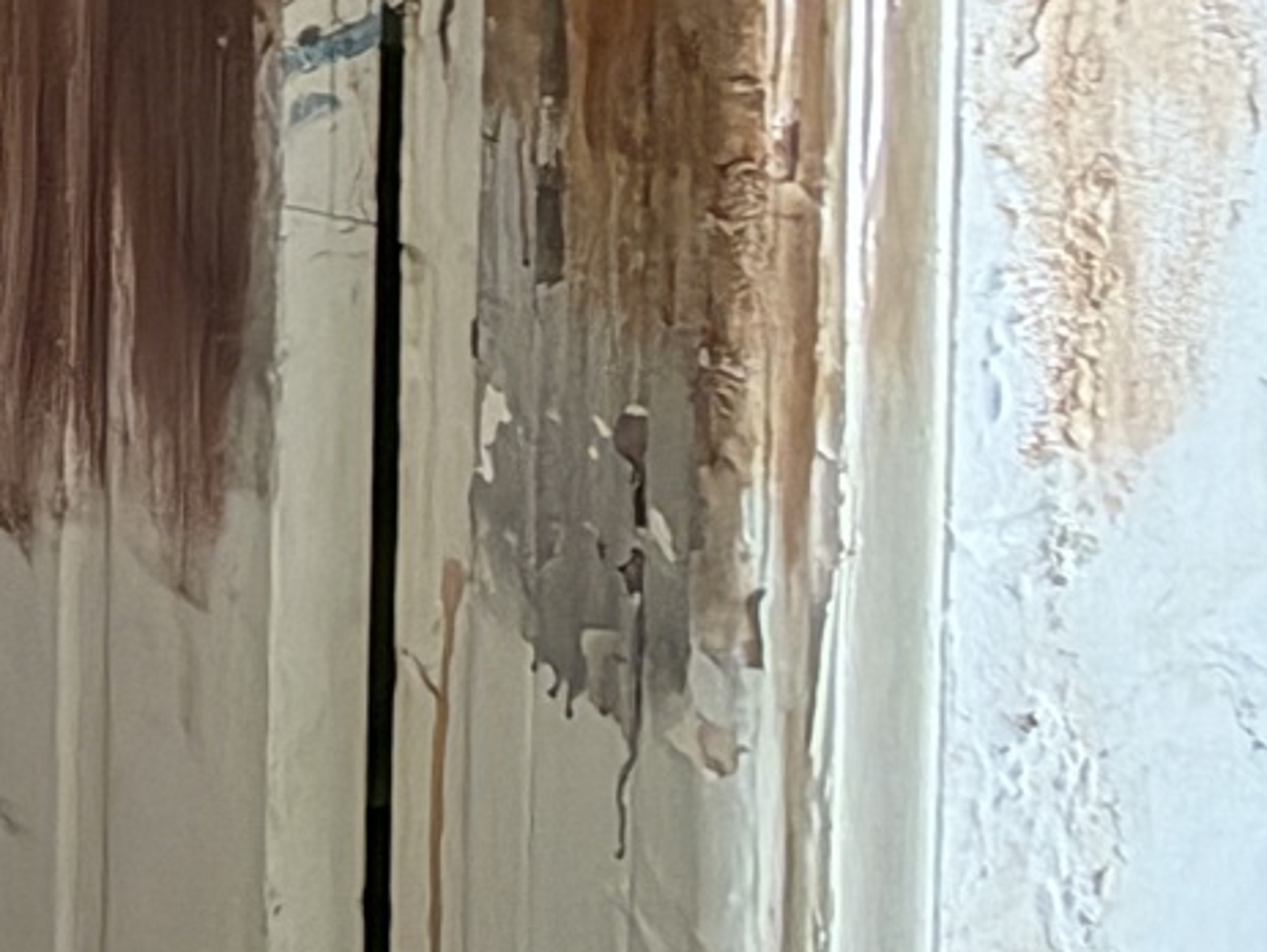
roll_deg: +2.3
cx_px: -1155
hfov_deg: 20.2
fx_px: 2125
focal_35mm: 58
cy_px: -692
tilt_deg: -1.8
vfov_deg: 19.7
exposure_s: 1/40
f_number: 2.2
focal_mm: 2.22
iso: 500
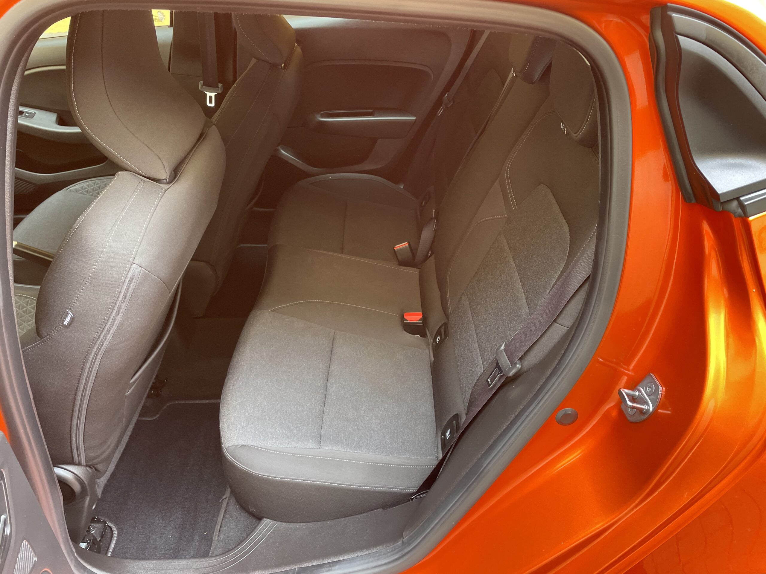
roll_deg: +1.5
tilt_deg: -39.6
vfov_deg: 53.1
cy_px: 287
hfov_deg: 67.3
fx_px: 575
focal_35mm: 26
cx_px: 383
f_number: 1.6
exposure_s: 1/121
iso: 100
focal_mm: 4.2
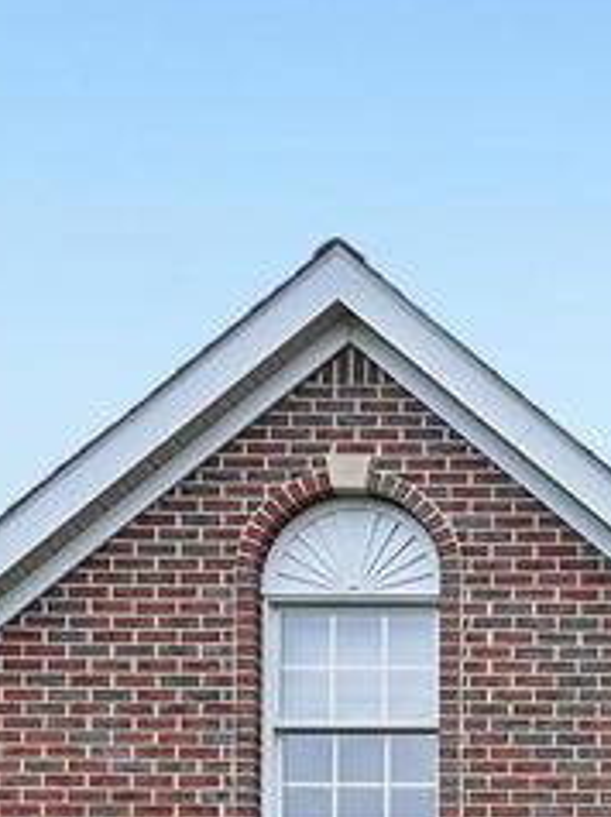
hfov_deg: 10.3
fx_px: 3086
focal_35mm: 131
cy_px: 1140
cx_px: 1270
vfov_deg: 14.3
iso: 800
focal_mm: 22.5
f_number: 8
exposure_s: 1/640
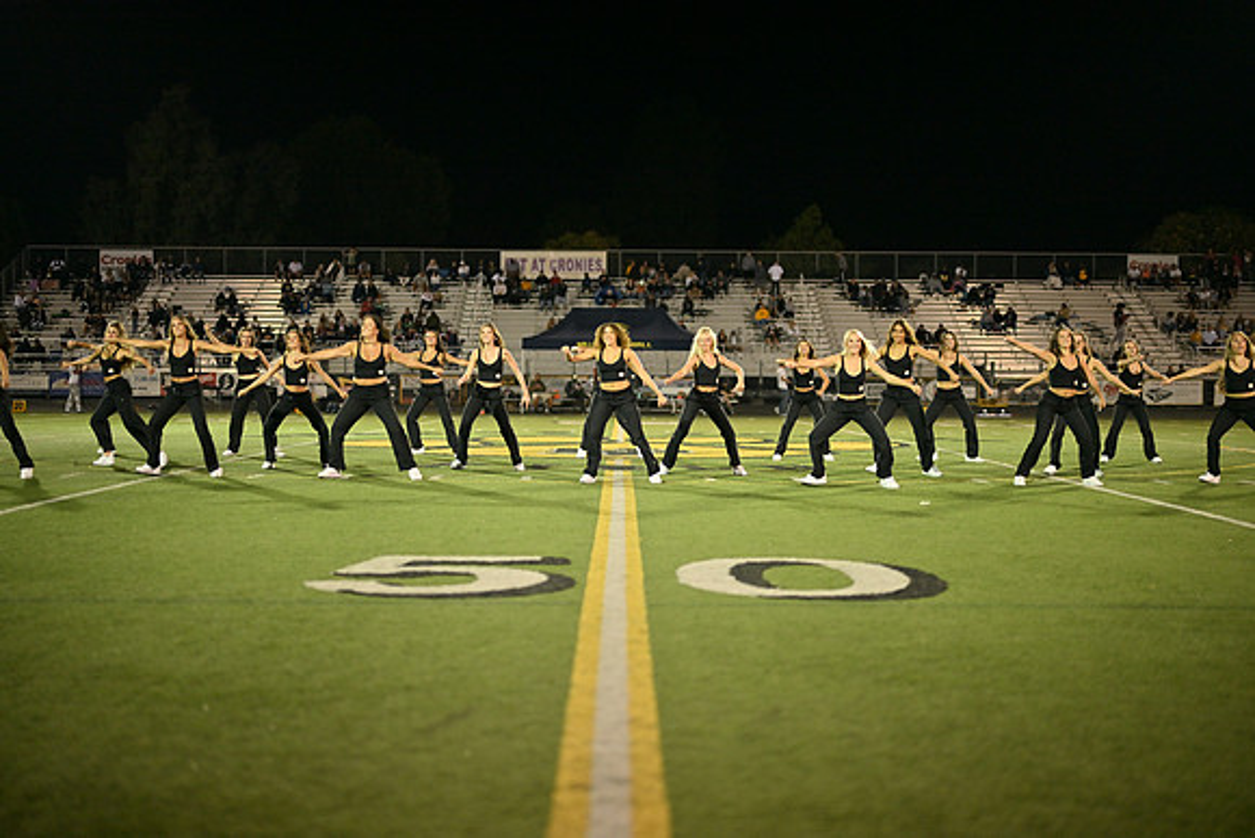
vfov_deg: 27.0
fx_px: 1743
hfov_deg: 39.6
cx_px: 628
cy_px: 419
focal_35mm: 50
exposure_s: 1/500
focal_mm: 50
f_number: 1.2
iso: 400
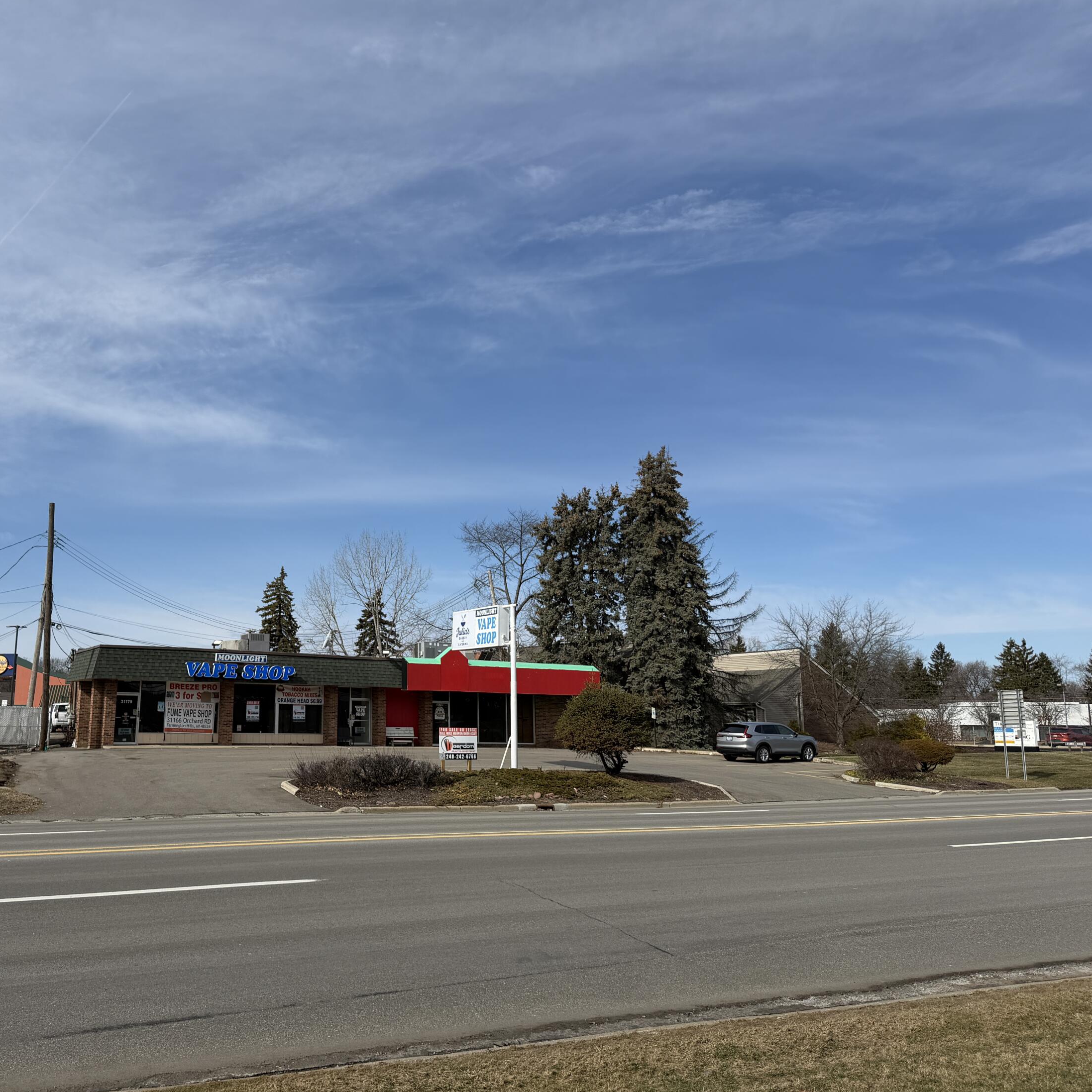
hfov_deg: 54.4
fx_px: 1035
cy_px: 548
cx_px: 355
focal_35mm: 29
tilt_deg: +10.4
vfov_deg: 55.6
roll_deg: -0.8
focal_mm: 6.76
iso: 80
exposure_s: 1/6173
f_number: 1.78
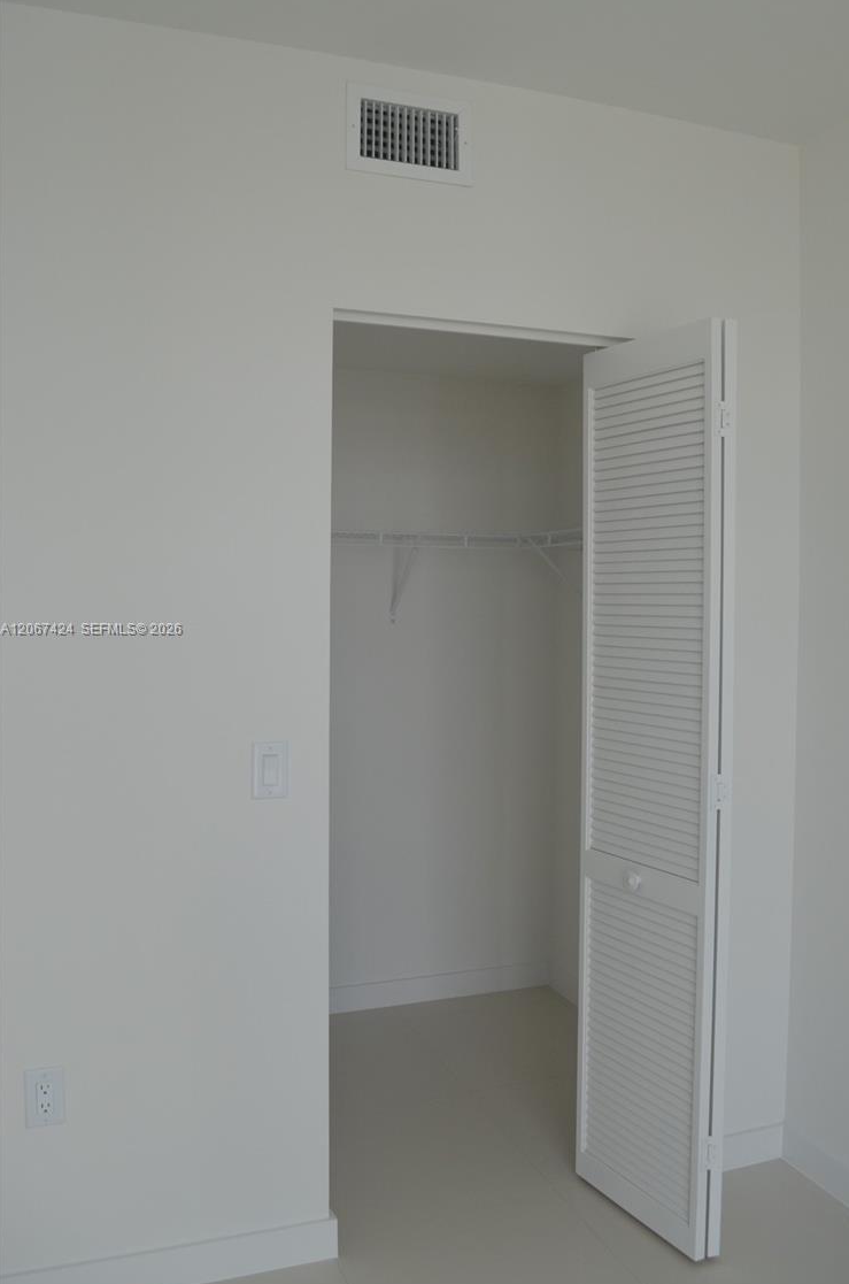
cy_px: 630
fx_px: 1031
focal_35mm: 29
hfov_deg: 44.7
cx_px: 454
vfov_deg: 63.8
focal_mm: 18
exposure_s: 1/125
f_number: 5.6
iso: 400
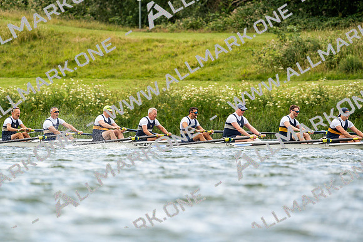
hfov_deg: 4.3
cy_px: 121
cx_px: 182
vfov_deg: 2.8
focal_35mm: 485
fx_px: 4891
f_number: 6.3
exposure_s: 1/2000
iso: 640
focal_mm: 485
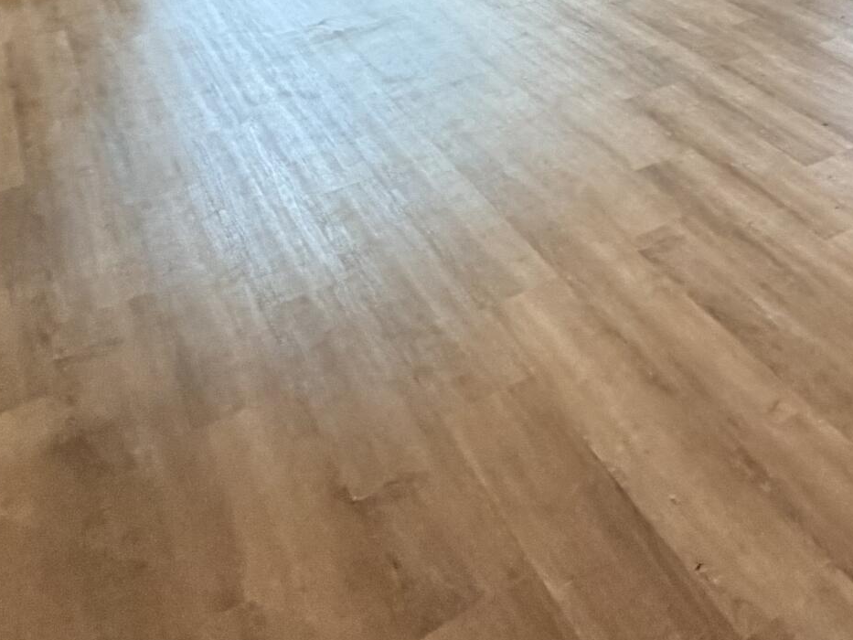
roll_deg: +0.6
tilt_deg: -13.2
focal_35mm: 45
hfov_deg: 32.3
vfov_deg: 28.1
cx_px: 1095
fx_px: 1109
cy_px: -132
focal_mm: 2.22
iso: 400
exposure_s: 1/60
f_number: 2.2
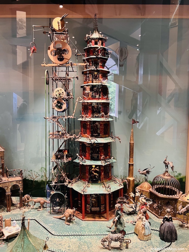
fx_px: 189
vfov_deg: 67.3
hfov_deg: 53.1
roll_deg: +0.8
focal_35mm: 26
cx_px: 94
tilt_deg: -5.0
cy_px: 126
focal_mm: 5.7
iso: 320
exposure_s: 1/42
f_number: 1.5
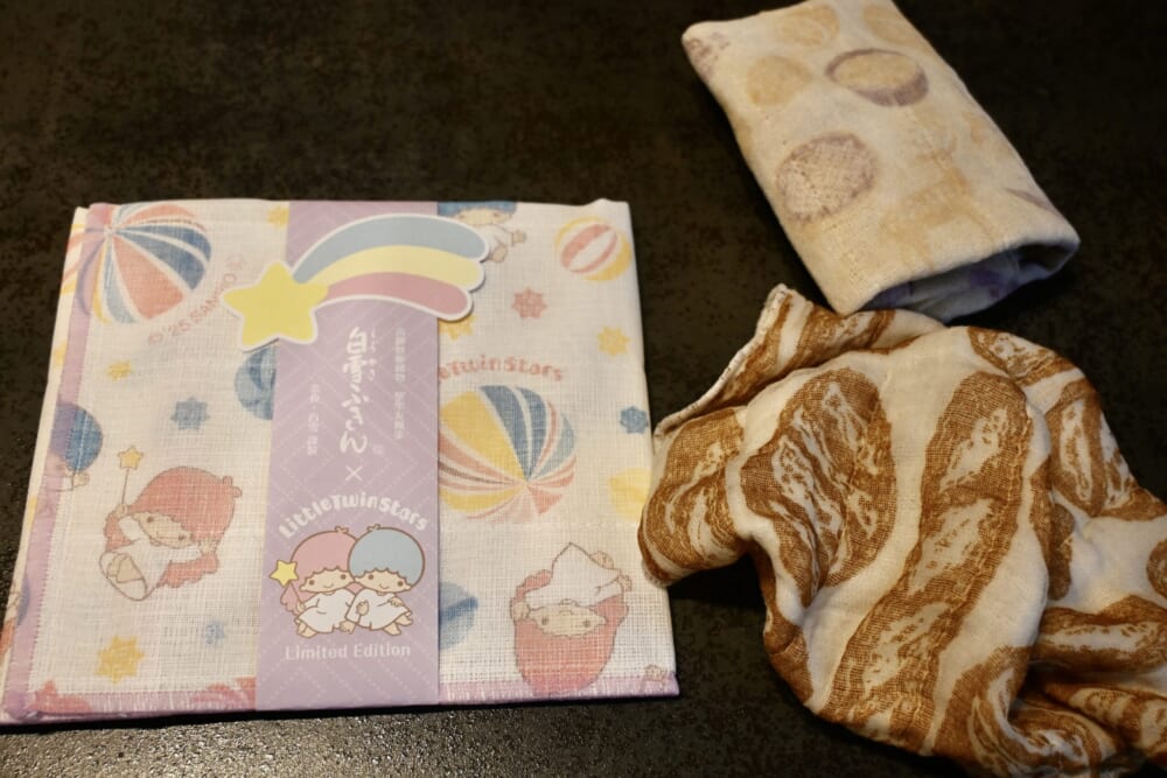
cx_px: 584
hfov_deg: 53.1
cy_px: 389
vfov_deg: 36.9
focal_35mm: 36
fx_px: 1167
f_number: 4.2
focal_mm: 24
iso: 500
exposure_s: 1/125
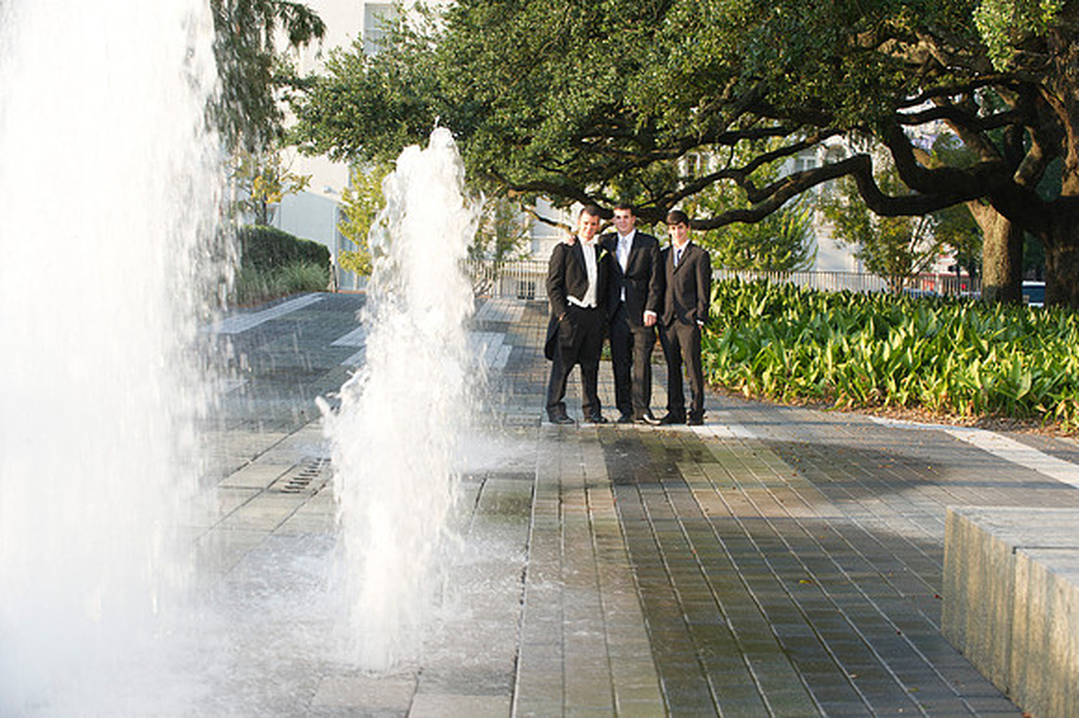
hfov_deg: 22.6
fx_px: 2696
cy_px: 359
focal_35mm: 90
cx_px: 540
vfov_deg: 15.2
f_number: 7.1
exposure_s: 1/100
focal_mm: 90
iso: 320
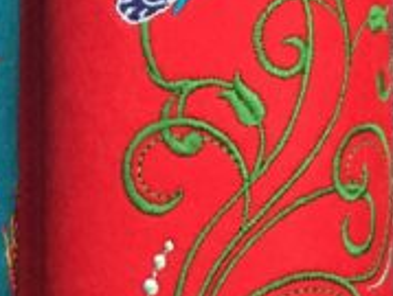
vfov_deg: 15.3
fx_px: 1103
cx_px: 46
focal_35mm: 97
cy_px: 94
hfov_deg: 19.8
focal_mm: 4.15
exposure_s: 1/17
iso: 200
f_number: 2.2
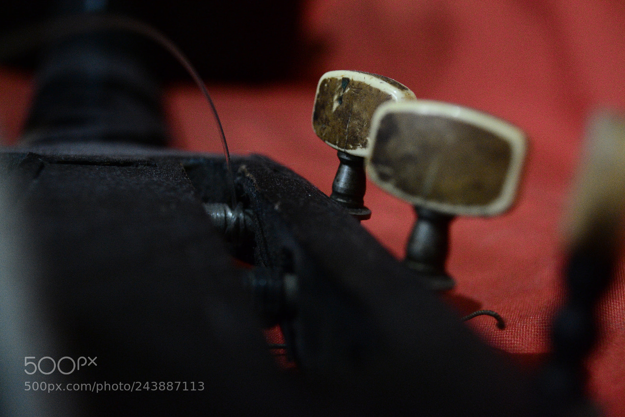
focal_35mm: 51
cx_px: 312
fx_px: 885
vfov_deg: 26.5
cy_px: 208
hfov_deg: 38.9
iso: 3200
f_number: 5
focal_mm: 34
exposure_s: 1/20
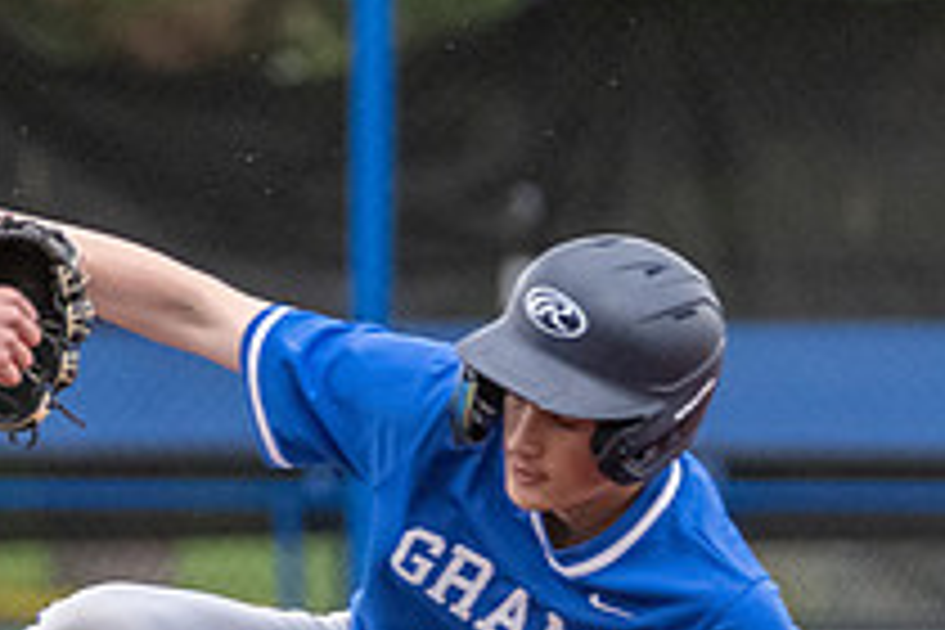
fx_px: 34752
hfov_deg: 1.6
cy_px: 724
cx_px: 274
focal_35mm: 1324
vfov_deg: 1.0
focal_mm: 330
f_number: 5.6
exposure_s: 1/1000
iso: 3200
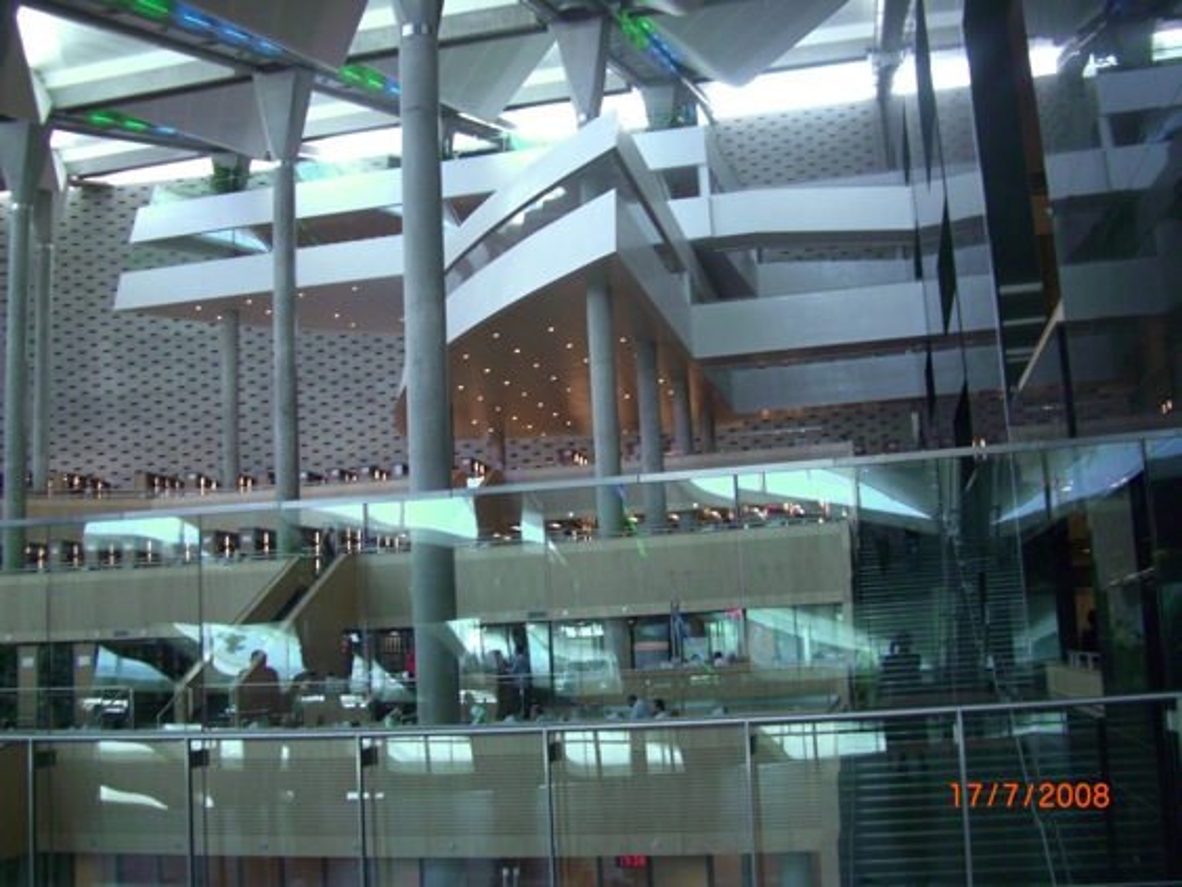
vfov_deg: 37.7
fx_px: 1298
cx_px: 591
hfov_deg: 49.0
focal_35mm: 38
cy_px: 444
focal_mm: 7.9
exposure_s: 1/100
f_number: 2.8
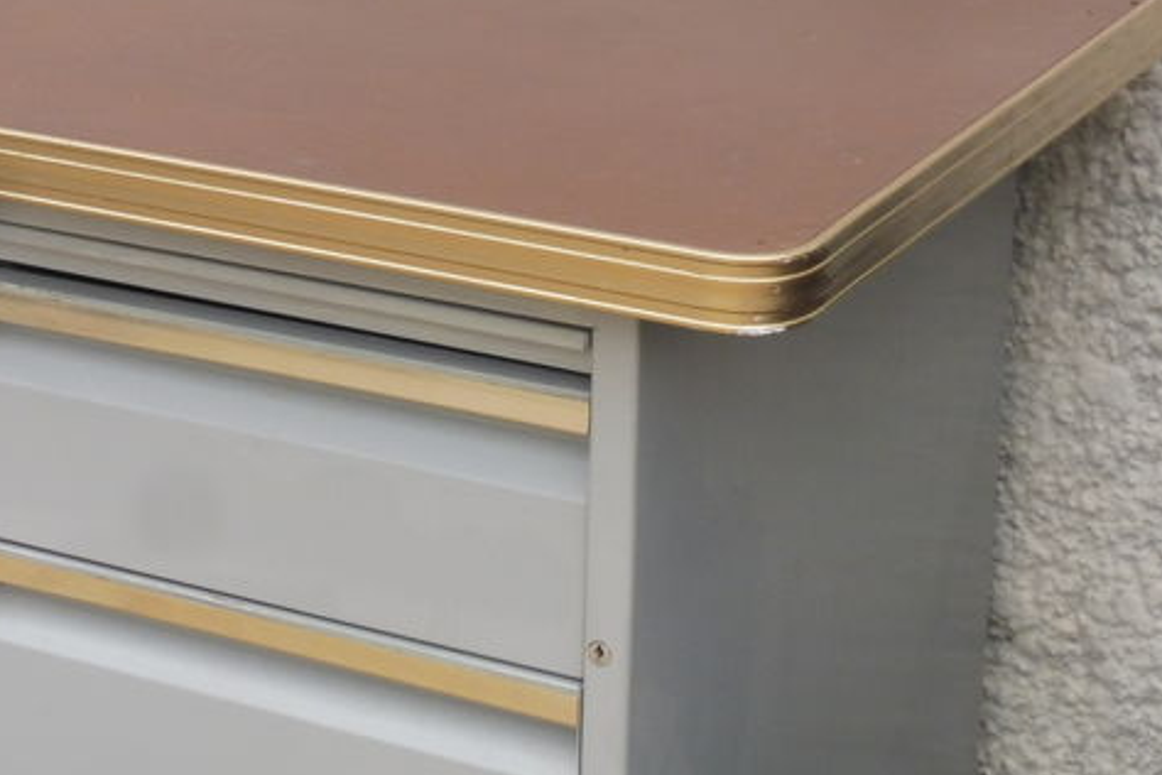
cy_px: 517
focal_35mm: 112
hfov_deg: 17.7
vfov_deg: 12.2
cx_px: -56
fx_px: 3615
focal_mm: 9
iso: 100
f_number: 5
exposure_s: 1/320
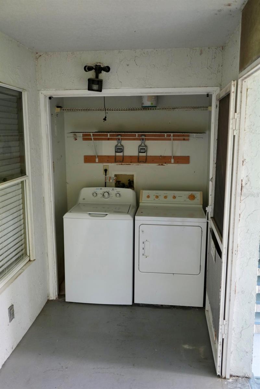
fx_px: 357
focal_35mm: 33
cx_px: 130
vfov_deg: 57.2
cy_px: 194
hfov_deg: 40.0
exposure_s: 1/160
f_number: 4
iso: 2000
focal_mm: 33
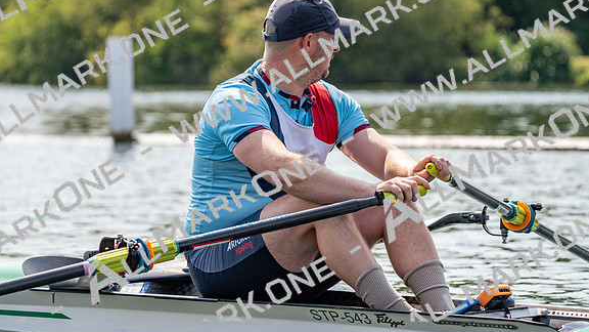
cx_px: 296
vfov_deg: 5.8
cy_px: 146
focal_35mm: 211
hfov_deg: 10.2
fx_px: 3295
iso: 250
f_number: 5.6
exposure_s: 1/1600
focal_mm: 200
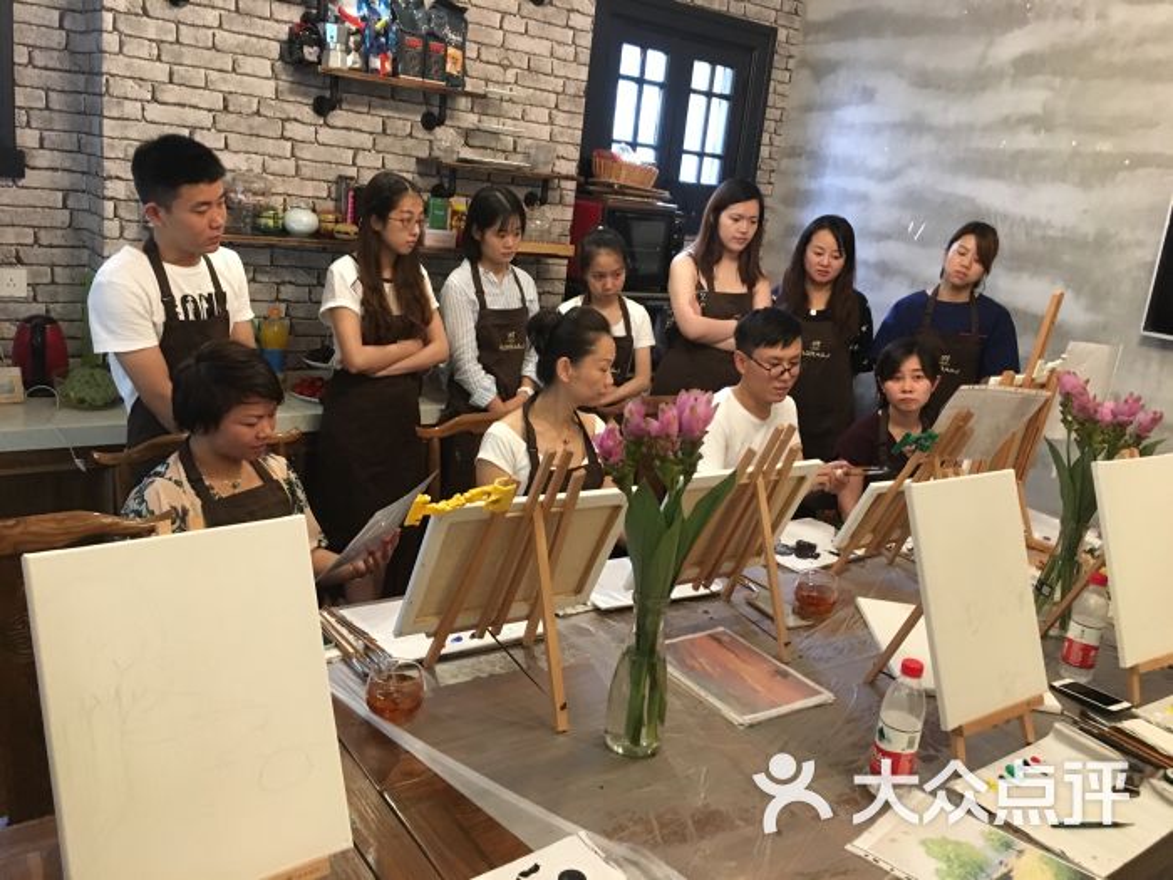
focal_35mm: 29
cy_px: 440
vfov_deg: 48.2
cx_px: 586
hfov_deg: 61.7
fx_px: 983
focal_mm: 4.15
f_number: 2.2
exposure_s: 1/17
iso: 200
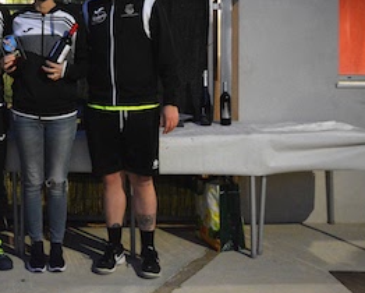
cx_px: 39
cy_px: 73
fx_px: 638
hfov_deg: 30.6
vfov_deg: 25.5
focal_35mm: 59
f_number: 3.8
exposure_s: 1/60
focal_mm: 22
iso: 4000
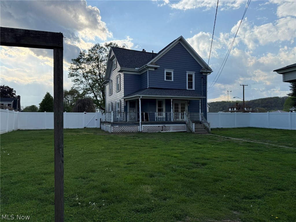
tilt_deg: +1.8
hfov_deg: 71.6
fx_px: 205
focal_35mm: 24
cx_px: 148
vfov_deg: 56.8
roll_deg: +0.2
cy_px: 111
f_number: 1.78
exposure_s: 1/6173
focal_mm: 6.76
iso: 125
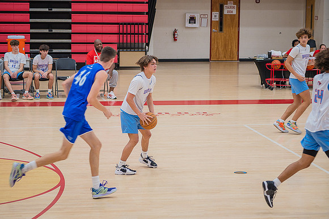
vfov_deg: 13.4
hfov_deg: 20.0
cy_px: 110
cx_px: 164
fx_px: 932
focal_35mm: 102
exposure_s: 1/250
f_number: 4.8
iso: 1000
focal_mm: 102
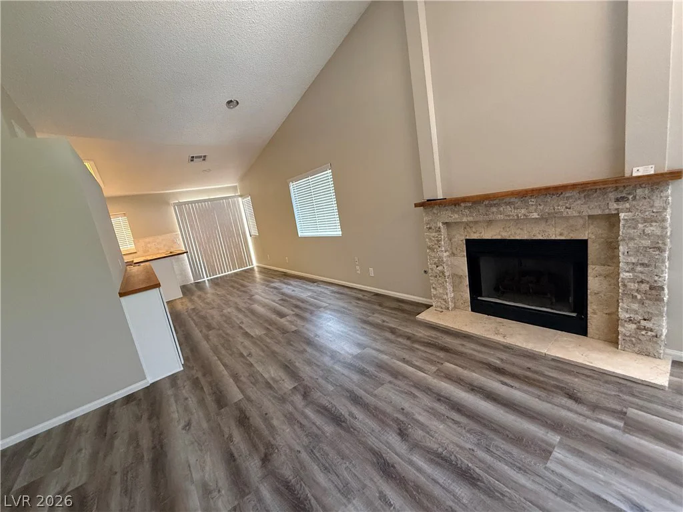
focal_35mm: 14
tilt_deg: -10.5
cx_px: 342
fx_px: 276
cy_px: 256
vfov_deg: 85.7
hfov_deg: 102.1
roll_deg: +9.6
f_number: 2.2
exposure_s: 1/60
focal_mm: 2.22
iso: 500
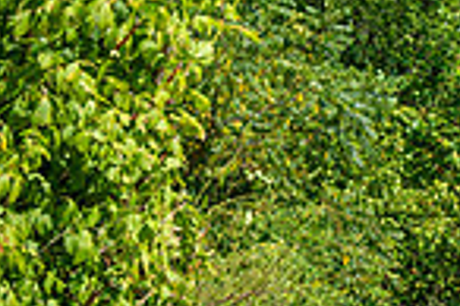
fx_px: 2948
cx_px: 589
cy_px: -11
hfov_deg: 8.8
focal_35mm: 231
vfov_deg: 5.9
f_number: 13
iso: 100
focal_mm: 58
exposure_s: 1/80
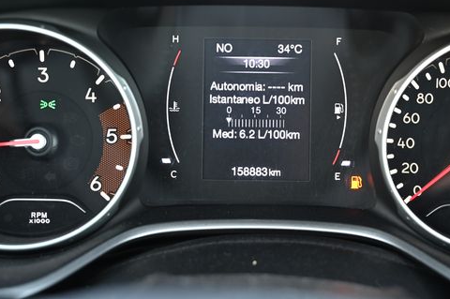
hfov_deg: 28.9
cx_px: 249
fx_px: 874
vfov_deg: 19.4
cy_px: 128
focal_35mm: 70
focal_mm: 42
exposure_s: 1/125
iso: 1250
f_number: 4
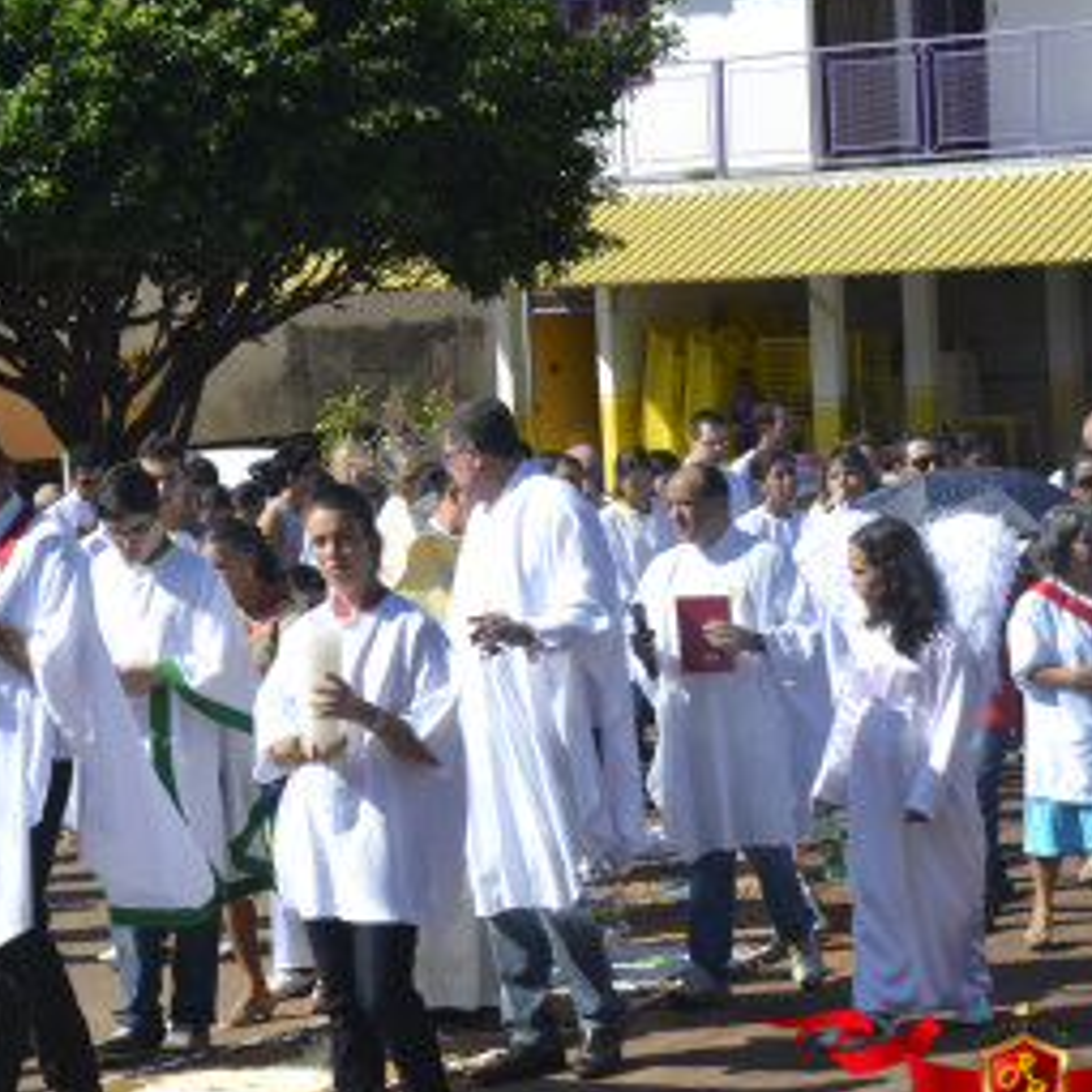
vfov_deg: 17.4
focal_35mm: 100
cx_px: 291
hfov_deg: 17.3
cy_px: 585
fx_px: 3569
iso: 100
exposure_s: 1/250
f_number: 8
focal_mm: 40
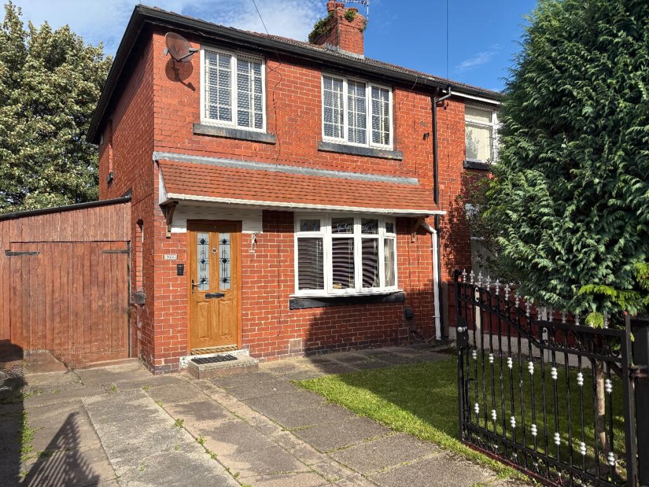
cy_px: 244
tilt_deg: +2.0
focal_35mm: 26
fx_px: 487
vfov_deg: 53.1
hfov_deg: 67.3
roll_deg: +0.6
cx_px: 324
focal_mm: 5.96
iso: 50
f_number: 1.6
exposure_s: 1/2639
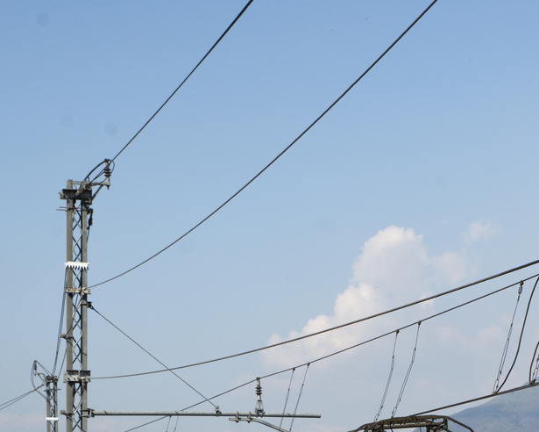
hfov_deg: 14.8
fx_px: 2058
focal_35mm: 129
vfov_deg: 11.7
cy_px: 536
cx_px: 422
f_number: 8
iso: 200
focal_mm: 44
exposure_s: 1/500
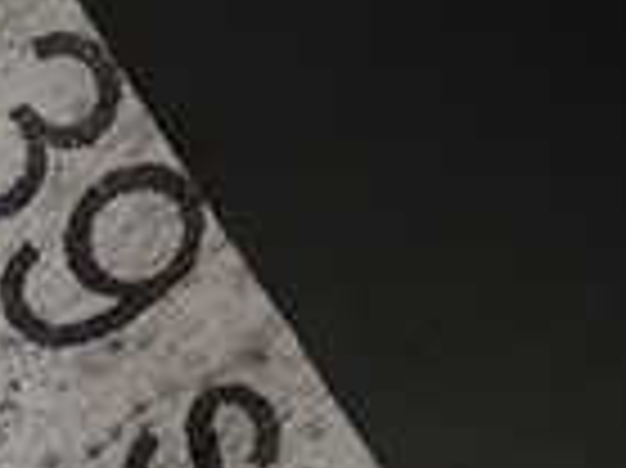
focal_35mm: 381
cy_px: 504
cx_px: -225
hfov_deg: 5.2
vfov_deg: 3.9
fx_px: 6884
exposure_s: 1/125
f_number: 4.5
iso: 200
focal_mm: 15.66
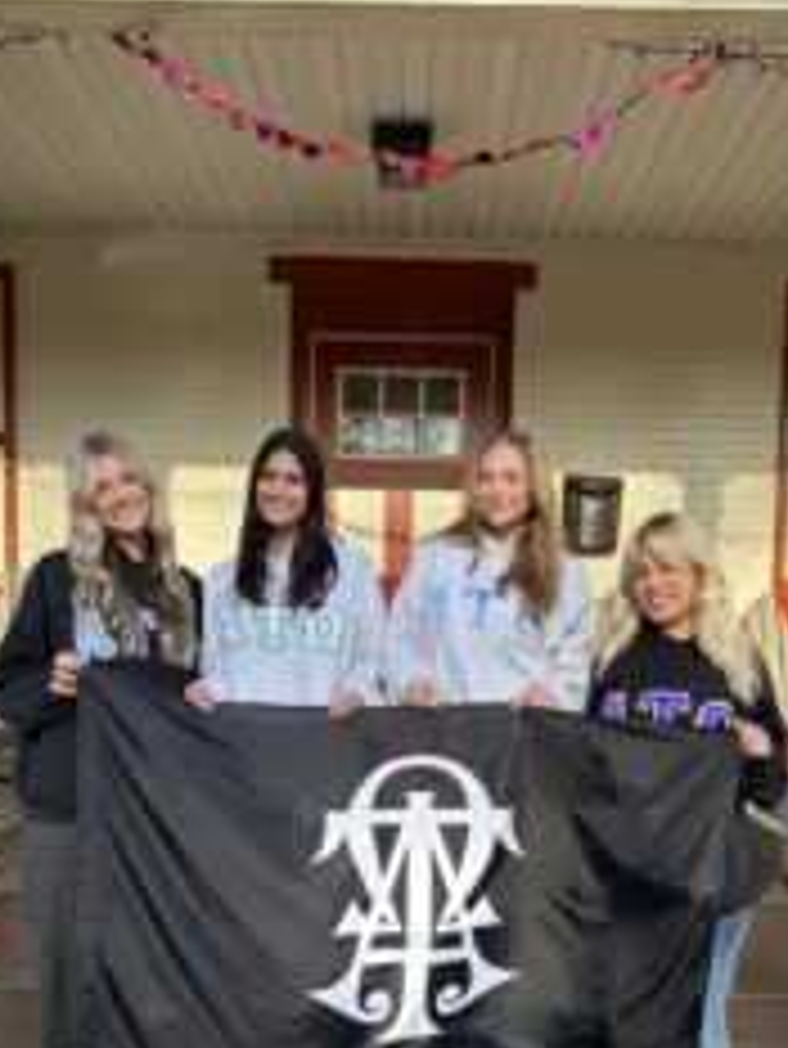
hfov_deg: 39.7
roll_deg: -2.7
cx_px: 417
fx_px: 1092
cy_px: 774
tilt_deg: -6.5
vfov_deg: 49.5
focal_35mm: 36
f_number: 1.78
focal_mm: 6.86
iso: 80
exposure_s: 1/1029
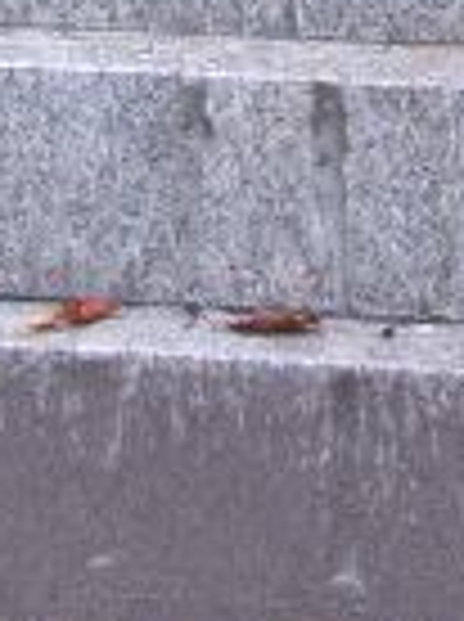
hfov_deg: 5.7
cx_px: 487
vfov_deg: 7.3
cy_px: -626
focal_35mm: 261
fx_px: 4679
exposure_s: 1/60
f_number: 2.8
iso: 80
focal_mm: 15.5
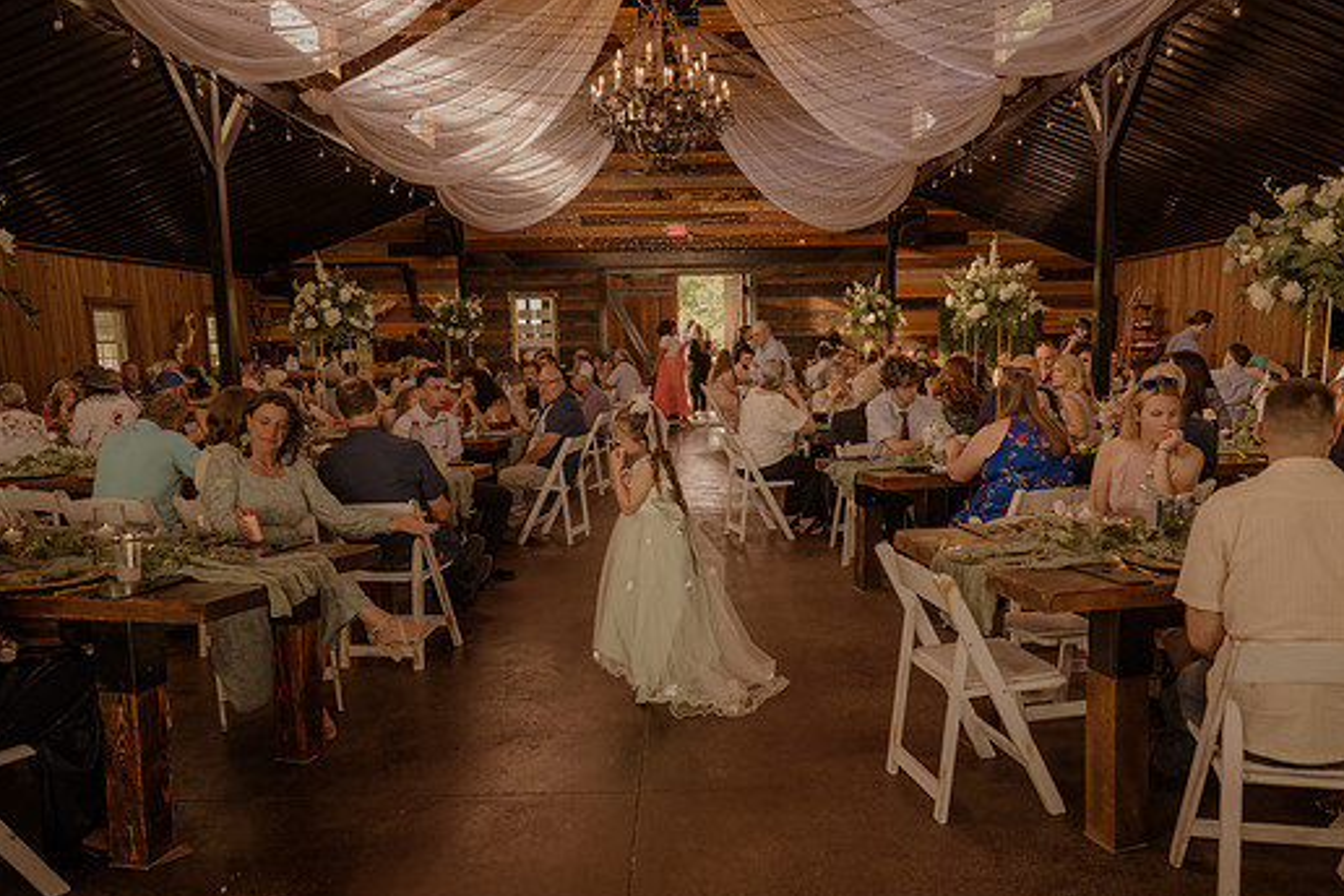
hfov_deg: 67.3
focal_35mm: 27
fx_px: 1008
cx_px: 711
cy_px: 481
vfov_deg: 47.9
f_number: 2.8
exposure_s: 1/320
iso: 800
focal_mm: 24
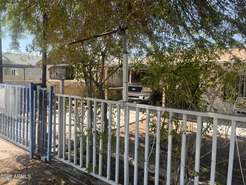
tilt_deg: -3.5
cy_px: 92
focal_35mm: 26
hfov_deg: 67.3
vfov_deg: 53.1
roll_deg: -2.9
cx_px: 123
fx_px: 185
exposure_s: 1/810
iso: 50
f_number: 1.6
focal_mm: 5.1
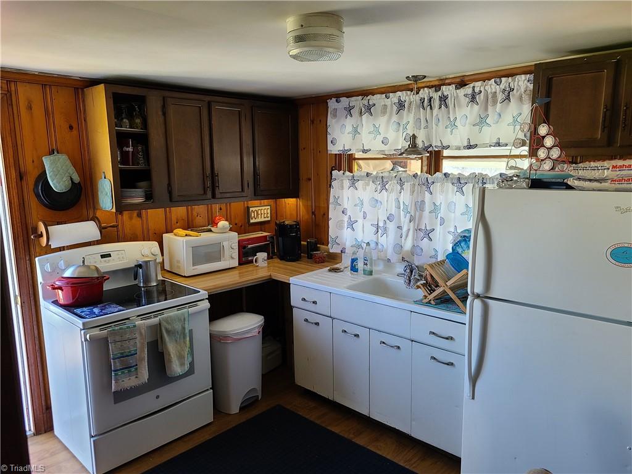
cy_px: 237
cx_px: 316
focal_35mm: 26
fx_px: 475
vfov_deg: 53.1
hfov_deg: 67.3
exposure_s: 1/59
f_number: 1.8
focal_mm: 5.4
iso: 80
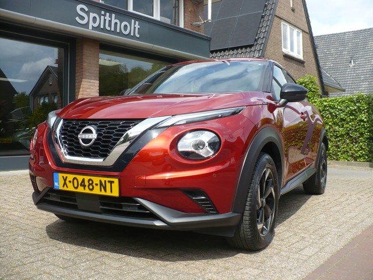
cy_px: 140
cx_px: 186
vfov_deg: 38.7
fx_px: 399
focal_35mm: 37
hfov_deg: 50.1
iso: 100
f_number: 2.8
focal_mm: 6.1
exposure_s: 1/800
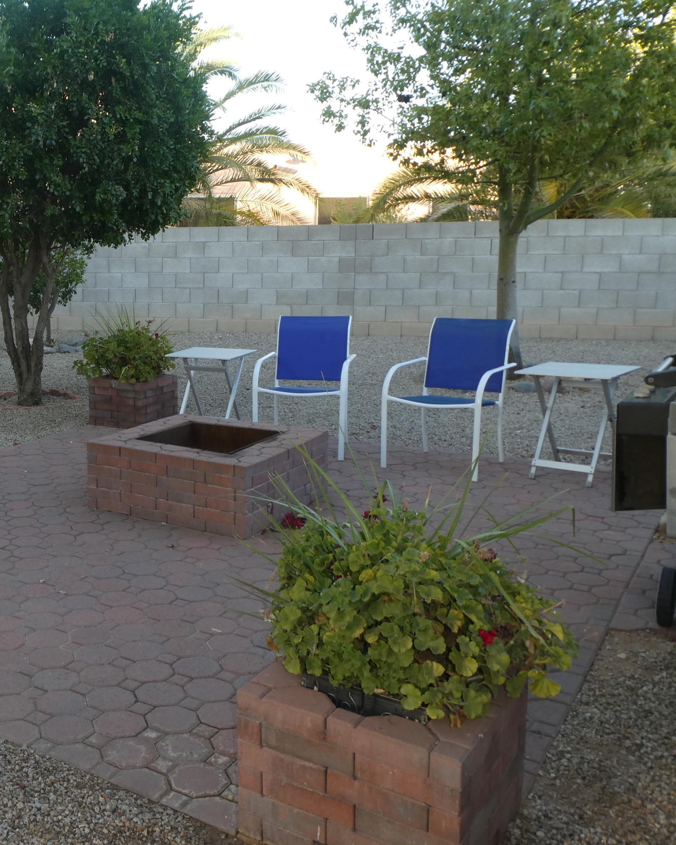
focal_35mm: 35
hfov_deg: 38.9
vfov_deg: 51.5
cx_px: 51
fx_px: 875
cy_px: 388
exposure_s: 1/60
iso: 80
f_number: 3.5
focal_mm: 4.3
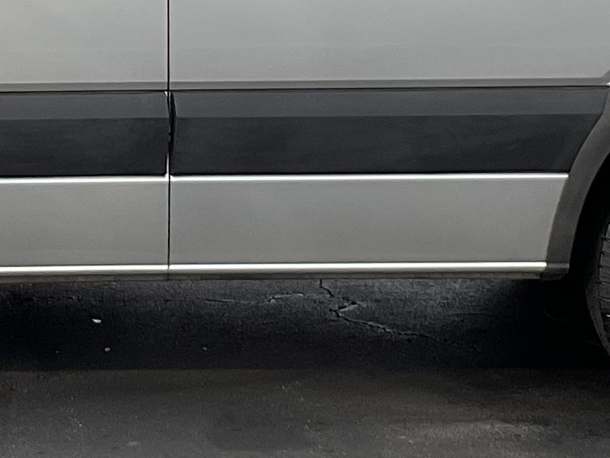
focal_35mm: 152
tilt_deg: -4.9
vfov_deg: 9.7
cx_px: 79
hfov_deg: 12.9
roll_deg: -1.5
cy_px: -57
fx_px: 2679
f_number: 1.8
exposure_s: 1/650
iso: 16
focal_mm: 3
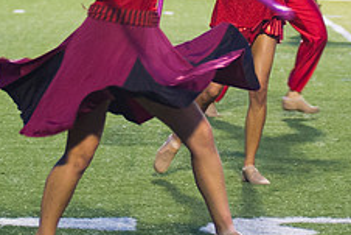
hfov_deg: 6.6
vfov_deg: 4.4
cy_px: -18
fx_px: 3054
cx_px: 230
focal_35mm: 313
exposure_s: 1/160
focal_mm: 80
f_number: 2.8
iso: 2500
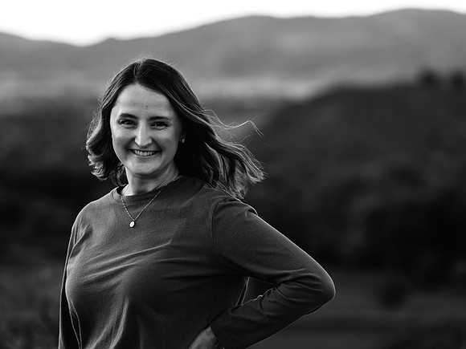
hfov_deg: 11.8
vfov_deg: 8.8
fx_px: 2258
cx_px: 233
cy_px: 174
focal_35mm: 168
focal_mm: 155
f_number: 4
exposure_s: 1/160
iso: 500
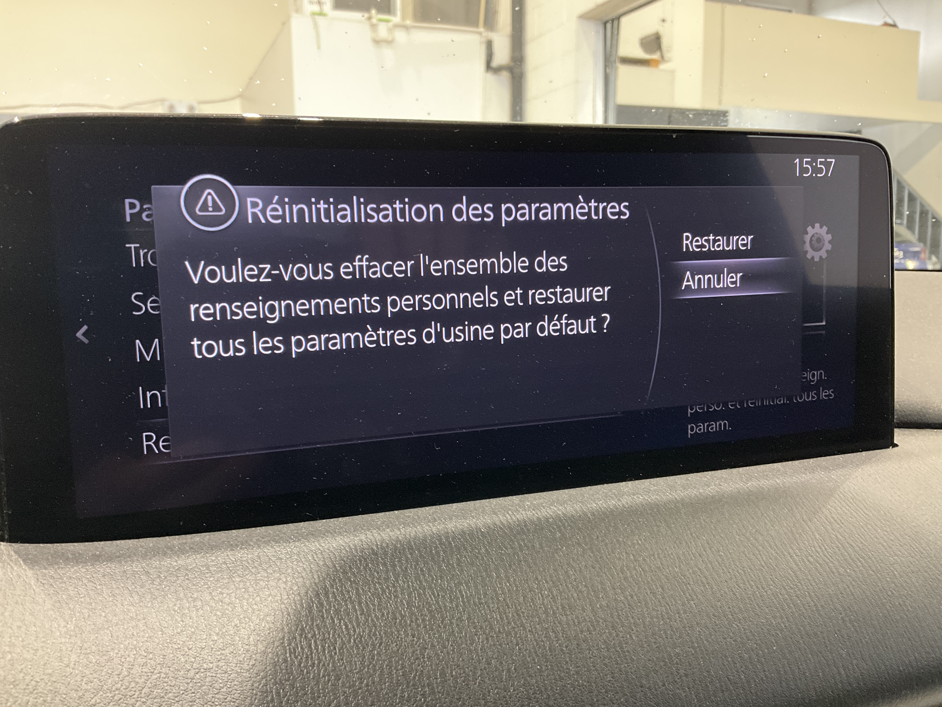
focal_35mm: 29
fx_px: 789
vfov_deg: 48.2
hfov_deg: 61.7
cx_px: 471
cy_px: 354
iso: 250
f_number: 1.8
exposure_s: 1/40
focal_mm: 3
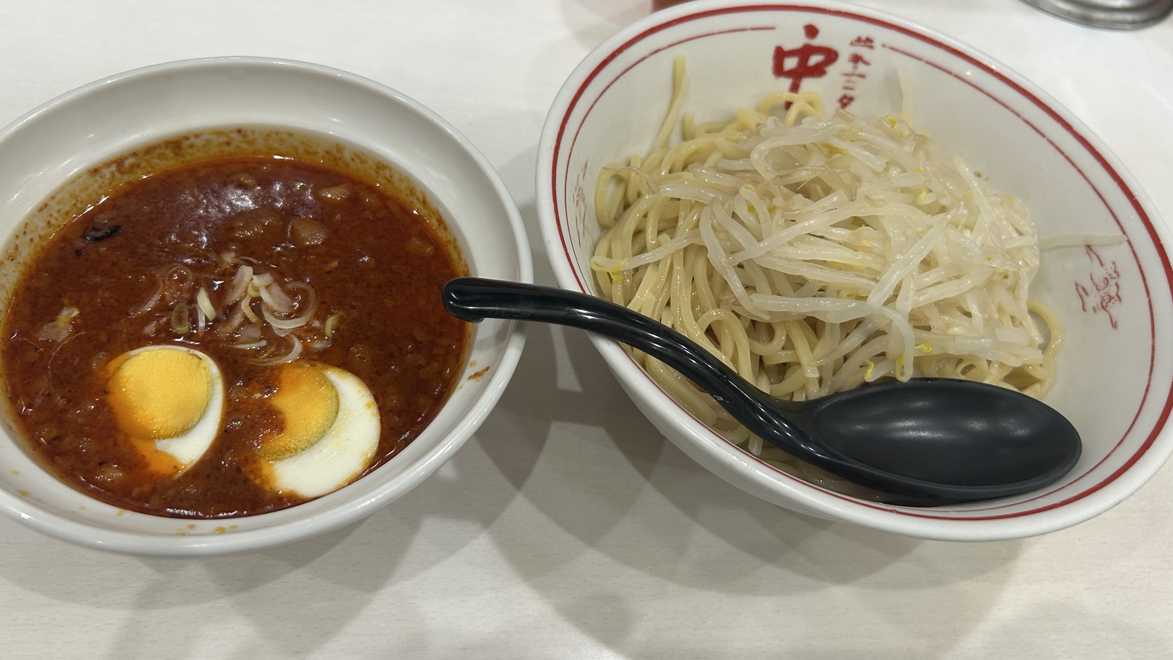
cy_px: 281
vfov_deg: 40.1
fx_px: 902
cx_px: 577
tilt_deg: -52.3
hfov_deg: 66.1
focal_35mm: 29
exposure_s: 1/100
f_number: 1.5
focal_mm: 5.7
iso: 80
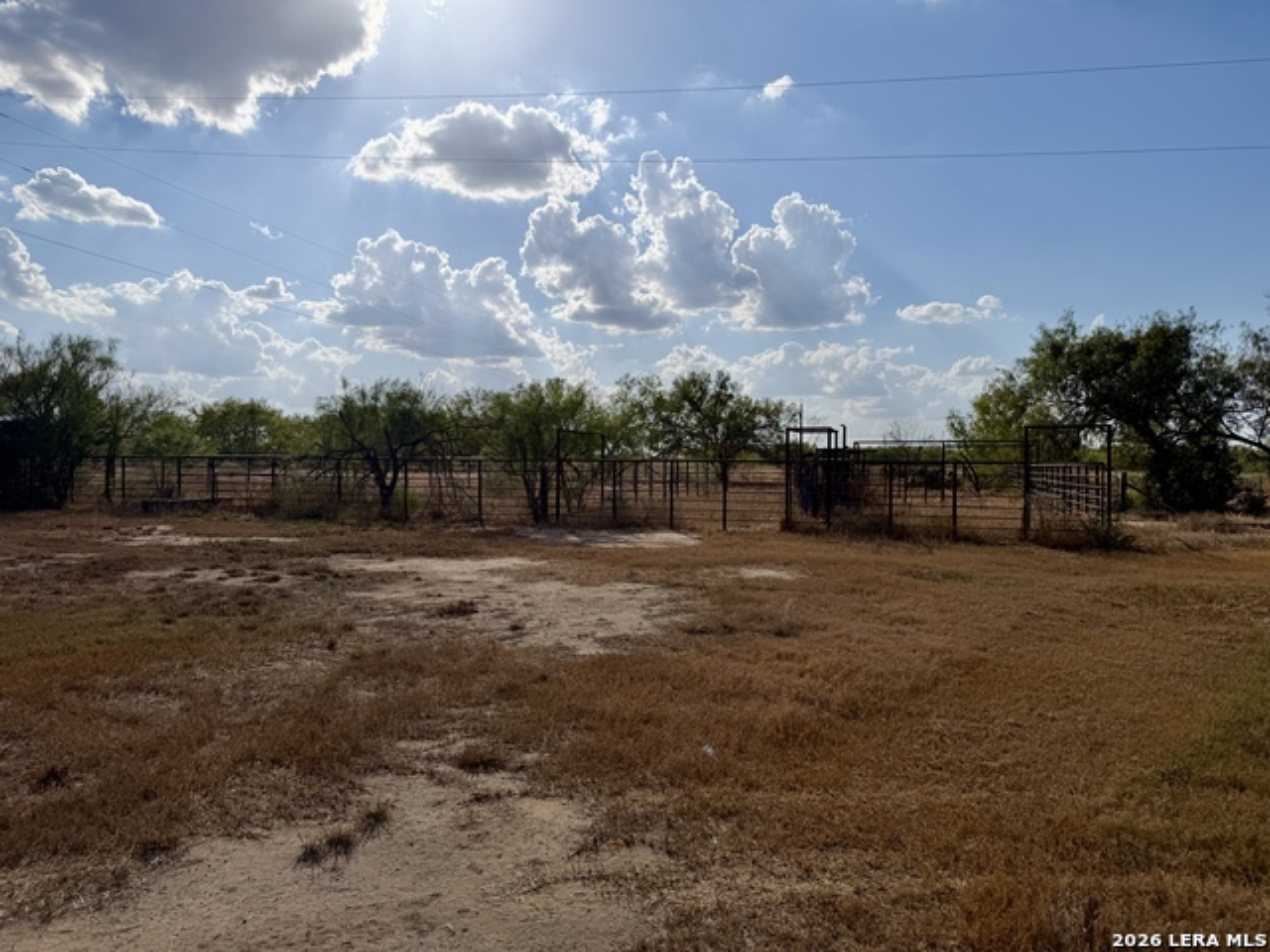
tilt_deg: -0.2
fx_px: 881
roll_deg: +0.3
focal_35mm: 24
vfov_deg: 56.8
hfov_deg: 71.6
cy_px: 476
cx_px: 635
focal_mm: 6.76
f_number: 1.78
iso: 80
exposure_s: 1/14286
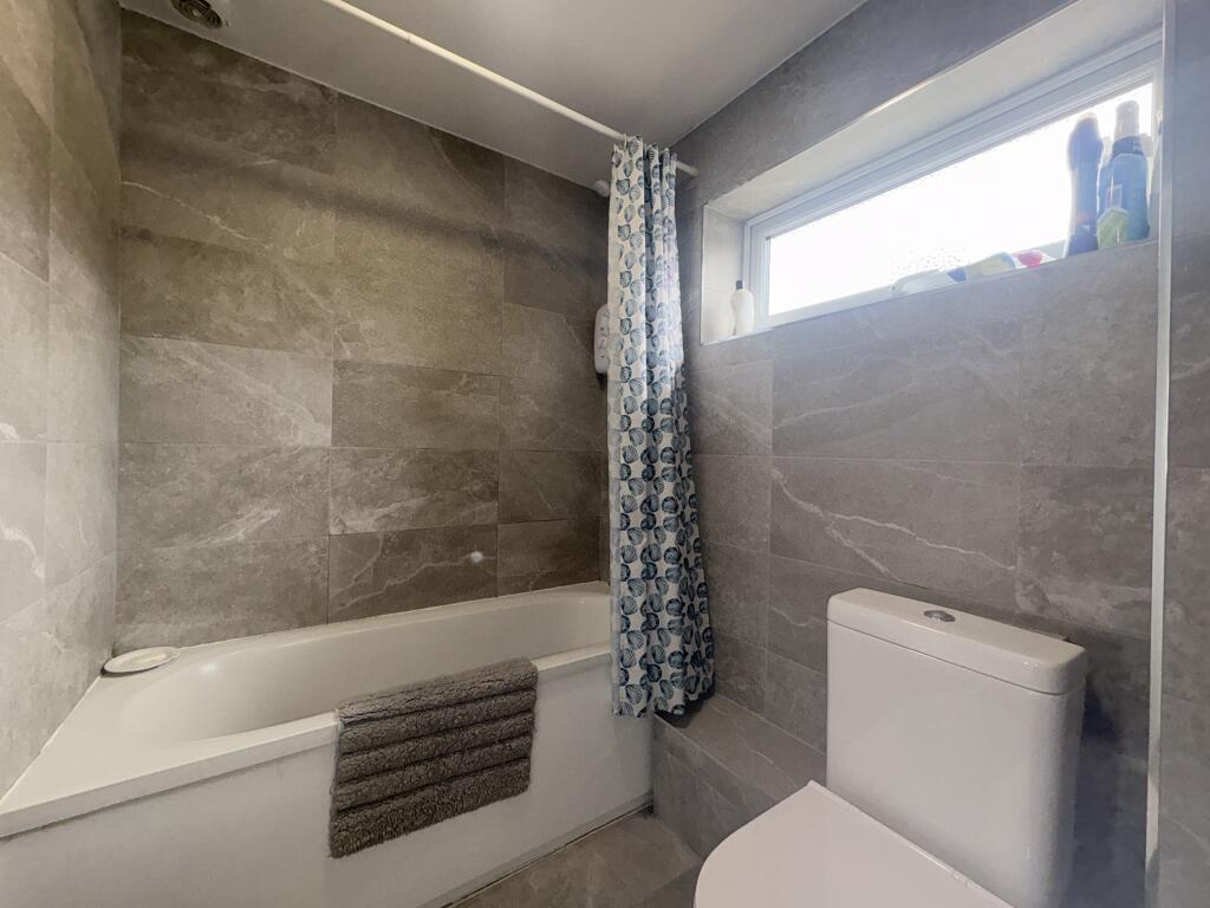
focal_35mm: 14
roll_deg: -1.0
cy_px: 454
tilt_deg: +0.2
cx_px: 605
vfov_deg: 85.7
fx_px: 489
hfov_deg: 102.1
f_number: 2.2
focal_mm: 2.22
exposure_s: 1/122
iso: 32
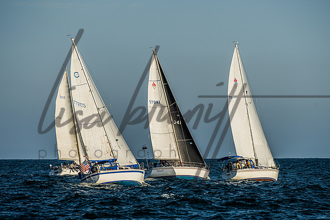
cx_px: 171
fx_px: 2474
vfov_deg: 5.1
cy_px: 116
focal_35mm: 270
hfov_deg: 7.6
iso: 100
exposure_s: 1/1250
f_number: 6.3
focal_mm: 200
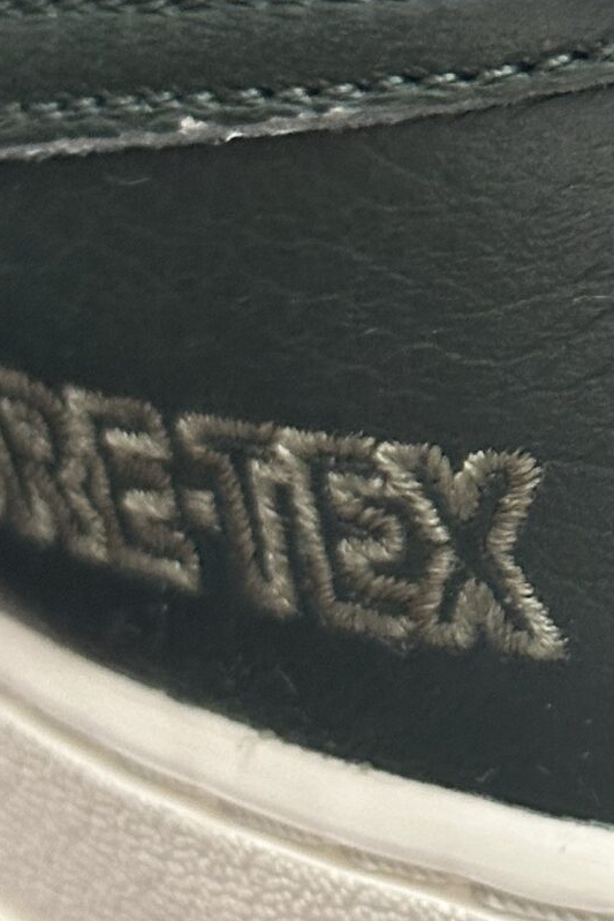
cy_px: 440
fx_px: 4091
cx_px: 779
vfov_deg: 12.8
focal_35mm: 160
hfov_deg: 8.5
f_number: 1.78
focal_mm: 6.86
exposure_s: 1/33
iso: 400
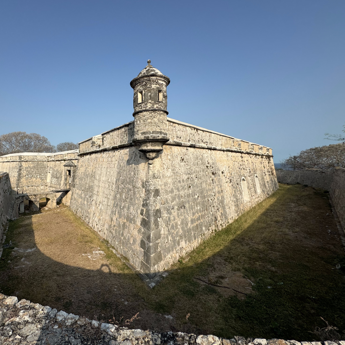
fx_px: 192
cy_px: 168
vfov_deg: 83.9
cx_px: 120
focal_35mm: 17
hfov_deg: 81.6
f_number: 2.2
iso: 50
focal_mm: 2.22
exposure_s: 1/3106
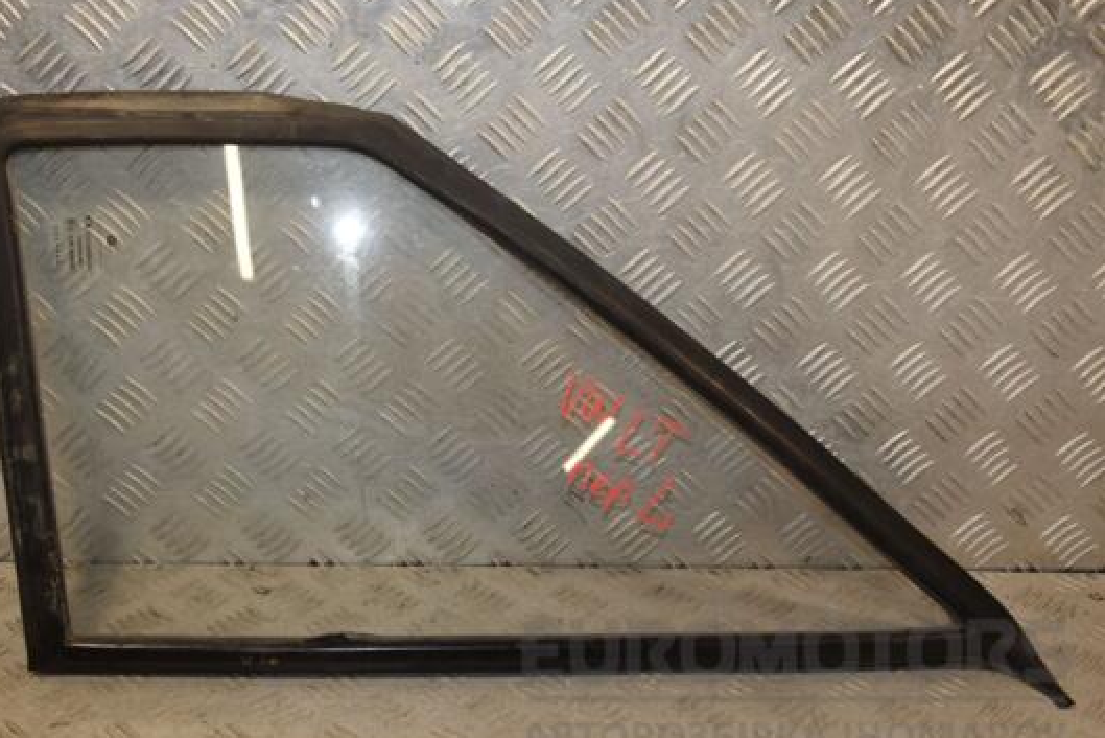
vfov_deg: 26.5
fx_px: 1566
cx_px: 483
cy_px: 372
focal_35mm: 51
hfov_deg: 38.8
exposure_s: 1/200
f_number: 6.3
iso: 800
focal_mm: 30
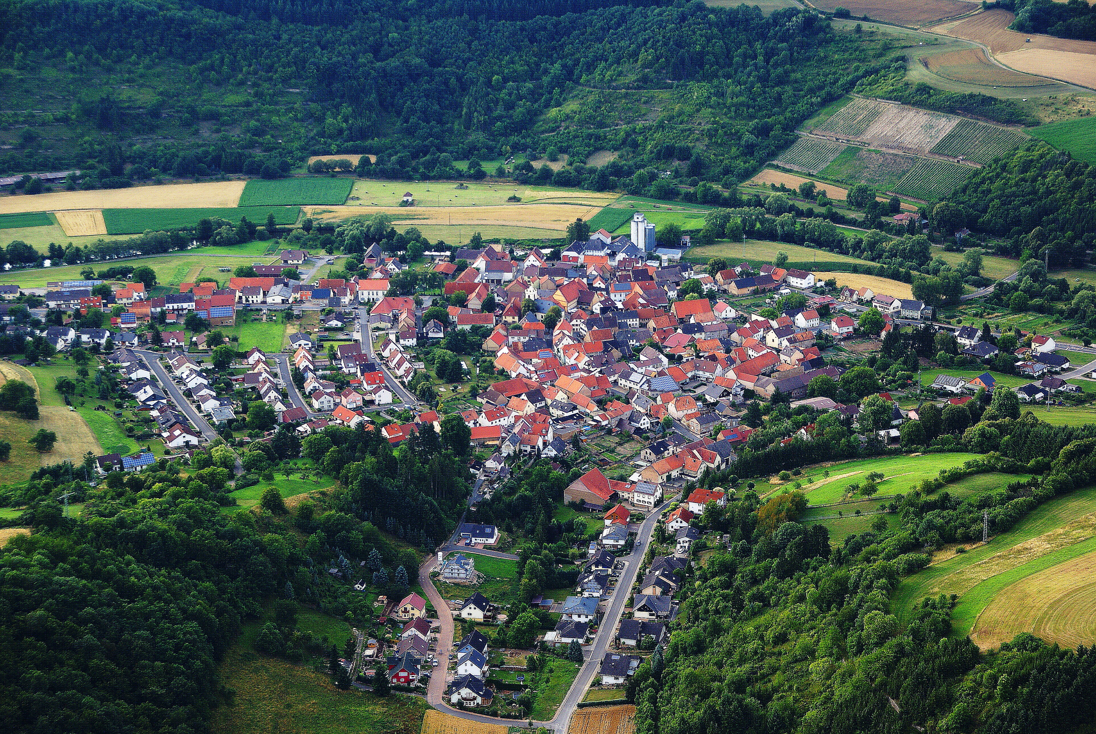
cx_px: 548
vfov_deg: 18.2
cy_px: 367
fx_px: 2286
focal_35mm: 75
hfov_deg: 27.0
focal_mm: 50
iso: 100
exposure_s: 1/125
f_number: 5.6
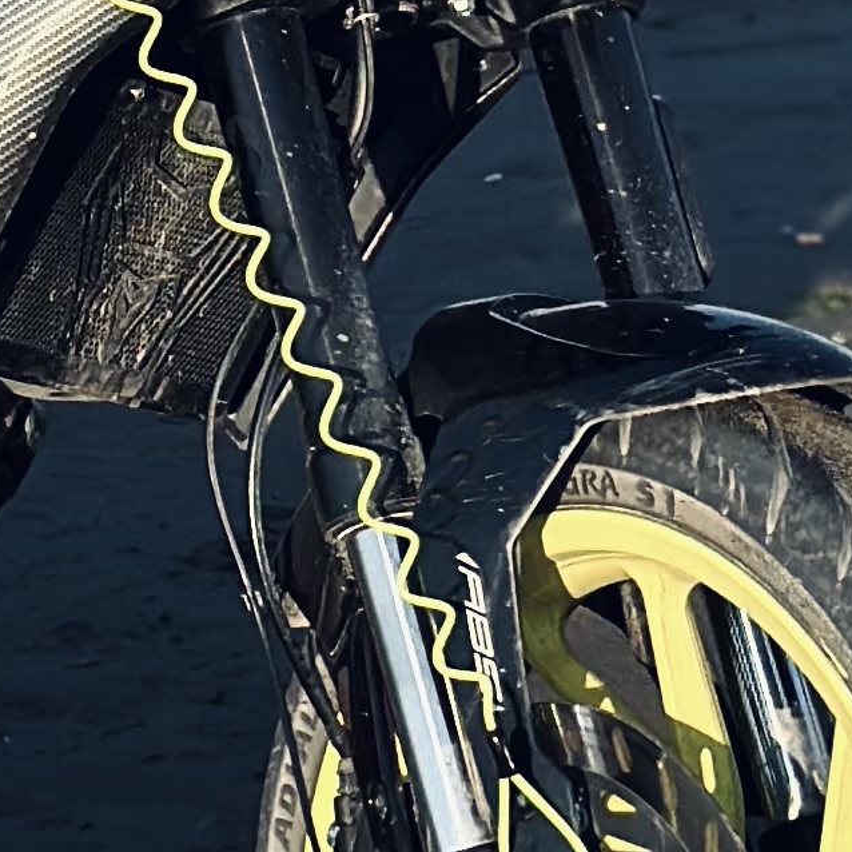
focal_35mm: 268
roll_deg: +1.3
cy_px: -451
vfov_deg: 6.4
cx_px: -275
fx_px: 7463
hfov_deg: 6.5
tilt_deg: -8.7
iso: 100
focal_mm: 6.86
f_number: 1.78
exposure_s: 1/3257
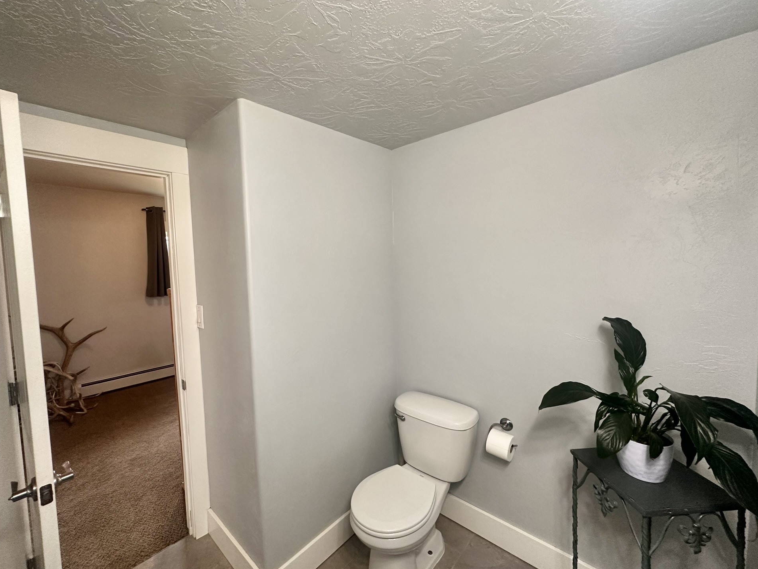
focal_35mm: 15
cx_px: 369
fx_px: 329
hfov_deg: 98.1
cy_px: 281
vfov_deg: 81.8
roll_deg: +2.1
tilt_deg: -3.2
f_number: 2.2
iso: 250
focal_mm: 2.22
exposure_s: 1/120
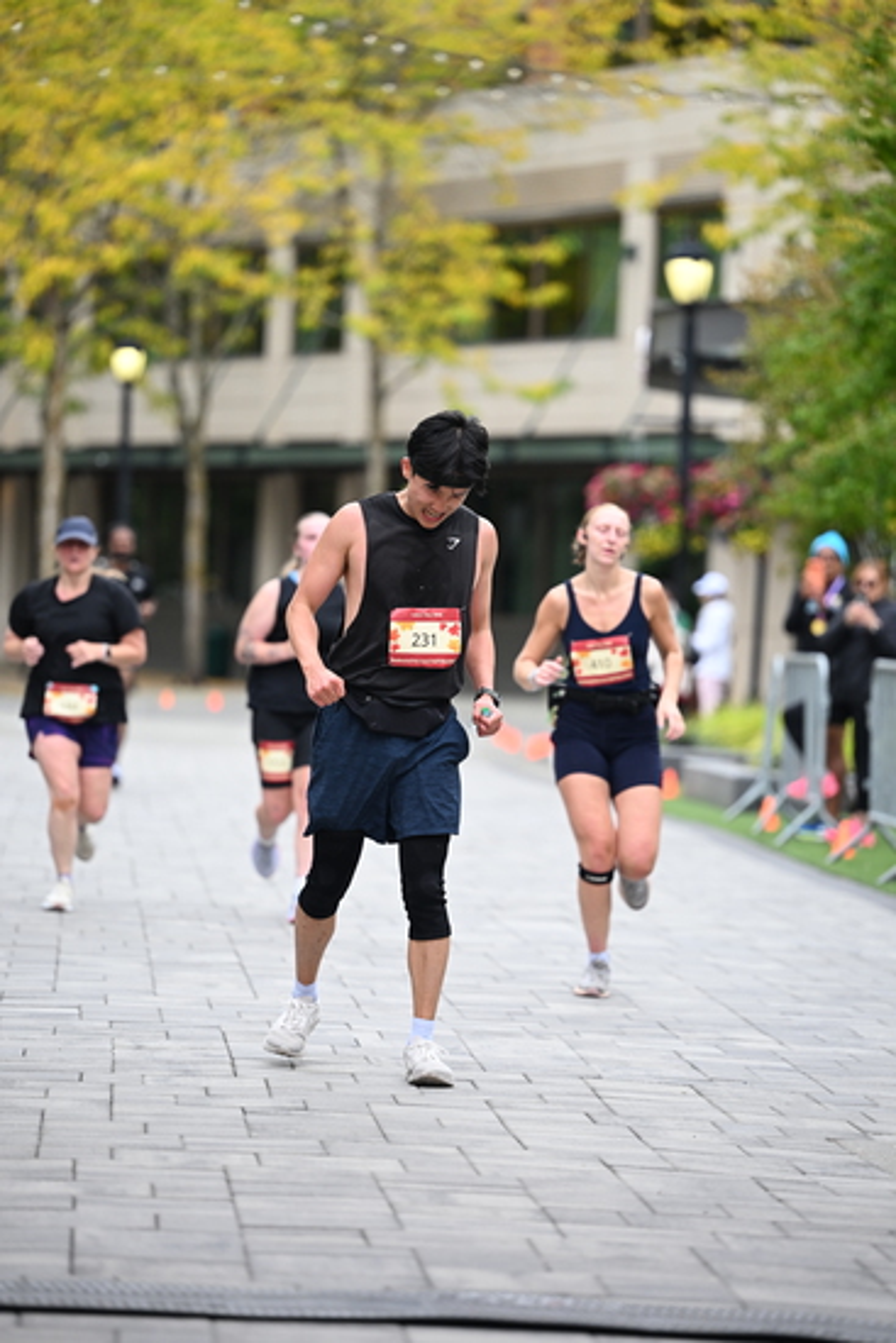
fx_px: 5783
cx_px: 448
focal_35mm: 155
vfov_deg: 13.2
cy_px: 672
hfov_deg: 8.9
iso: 640
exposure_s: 1/2000
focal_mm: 155
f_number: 2.8
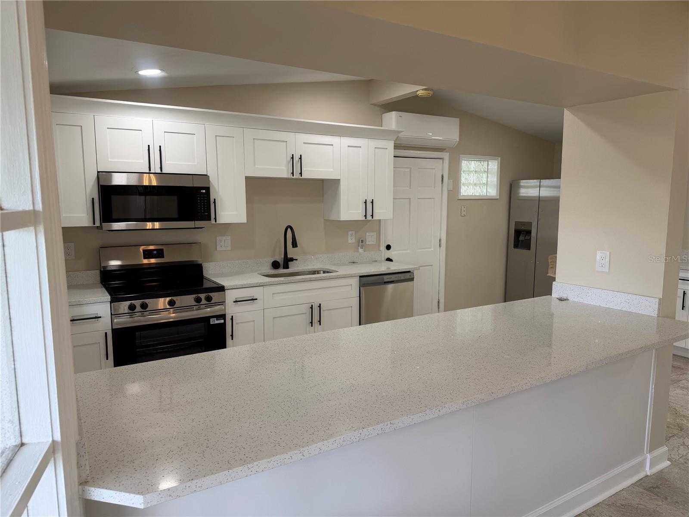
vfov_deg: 56.8
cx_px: 344
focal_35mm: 24
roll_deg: +0.5
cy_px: 258
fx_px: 478
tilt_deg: -6.9
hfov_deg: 71.6
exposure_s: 1/131
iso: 50
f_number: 1.78
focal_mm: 6.76
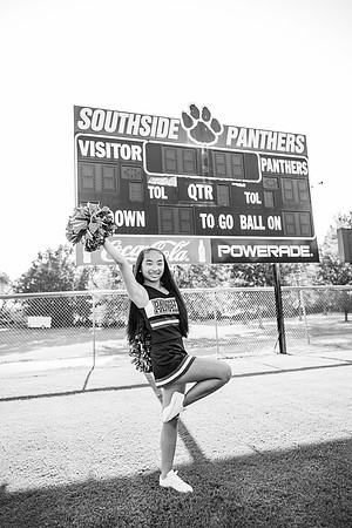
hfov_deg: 53.1
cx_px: 176
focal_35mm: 24
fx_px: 352
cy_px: 264
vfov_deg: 73.7
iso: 200
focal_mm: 24
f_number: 2.8
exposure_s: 1/500
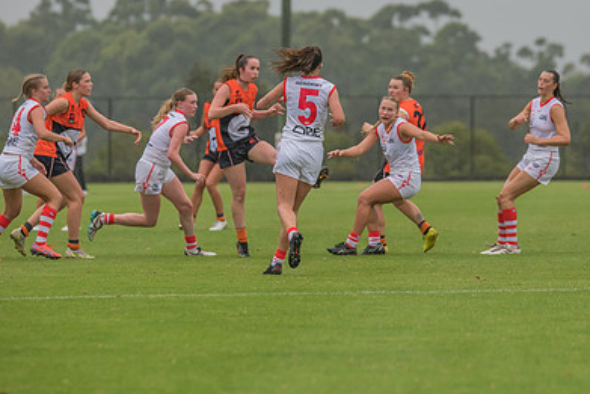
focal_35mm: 477
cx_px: 360
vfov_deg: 2.9
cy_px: 109
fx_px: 7820
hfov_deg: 4.3
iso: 800
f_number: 6.3
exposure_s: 1/2000
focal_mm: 300
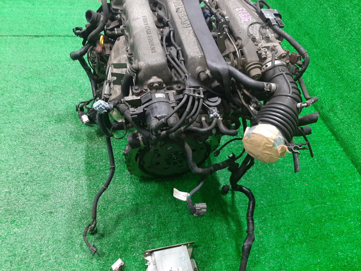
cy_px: 136
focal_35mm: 26
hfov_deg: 67.3
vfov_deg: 53.1
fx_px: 271
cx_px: 180
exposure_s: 1/33
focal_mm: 3.93
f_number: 1.7
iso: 168
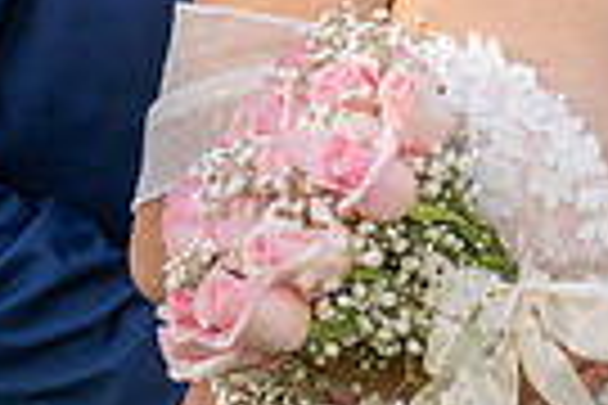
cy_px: -151
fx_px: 4509
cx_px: 387
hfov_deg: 7.7
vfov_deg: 5.1
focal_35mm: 267
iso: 80
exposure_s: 1/160
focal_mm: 62
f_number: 4
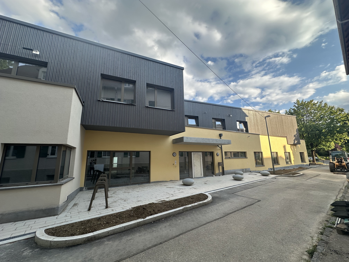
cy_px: 131
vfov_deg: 85.7
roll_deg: +1.3
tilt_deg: +10.7
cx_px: 174
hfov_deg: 102.1
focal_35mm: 14
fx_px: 141
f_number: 2.2
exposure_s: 1/365
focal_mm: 2.22
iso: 40
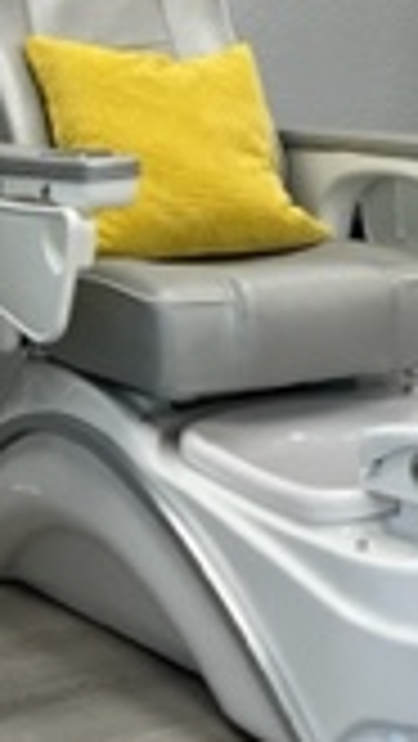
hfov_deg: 11.0
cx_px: 315
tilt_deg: -4.2
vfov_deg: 19.1
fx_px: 2164
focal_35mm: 110
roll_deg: -1.3
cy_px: 63
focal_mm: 5.7
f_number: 1.5
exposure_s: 1/120
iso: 40
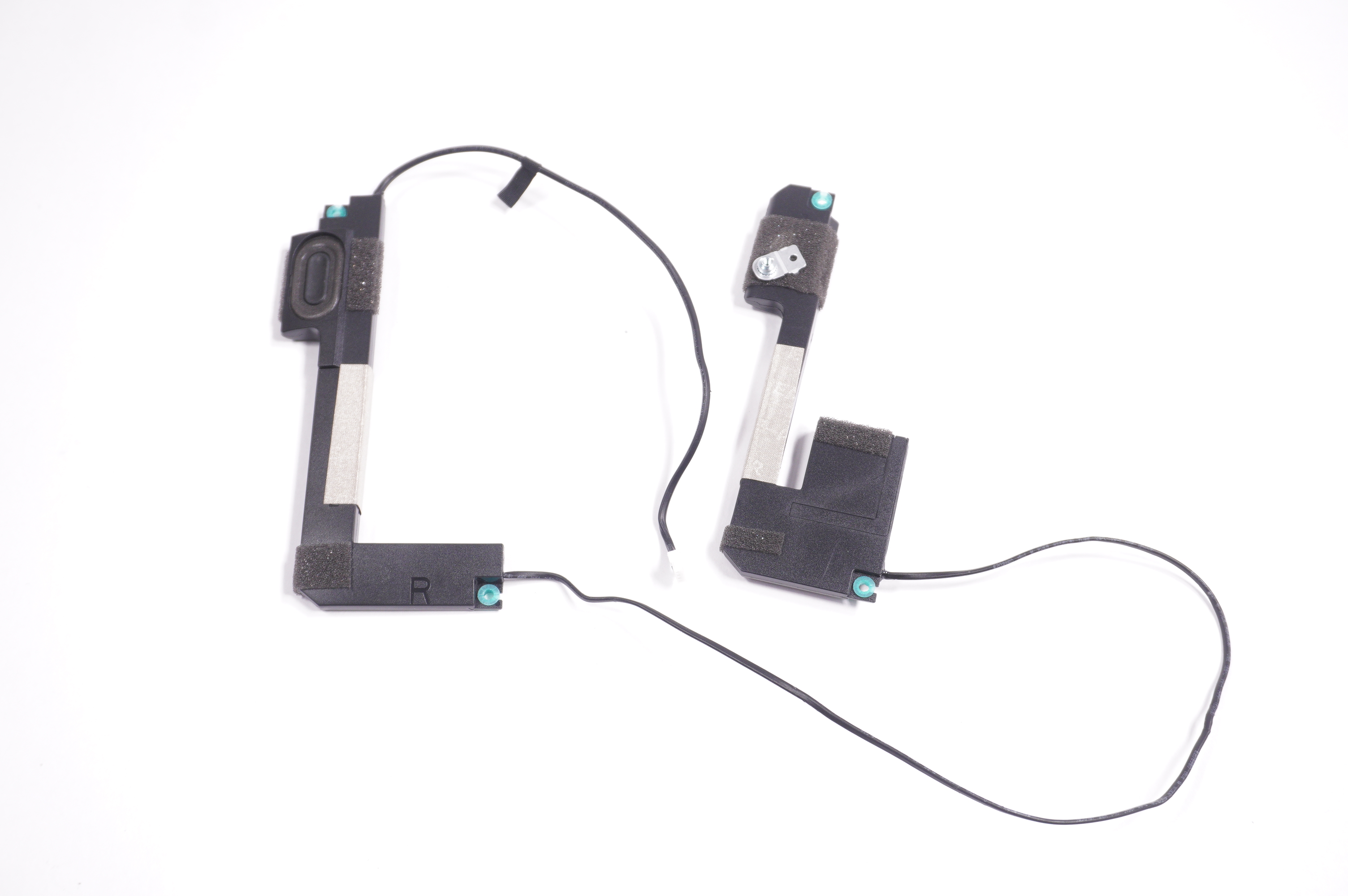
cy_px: 448
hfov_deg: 51.3
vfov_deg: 35.4
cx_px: 674
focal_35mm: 38
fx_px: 1403
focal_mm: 25
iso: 640
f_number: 5.6
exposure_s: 1/160
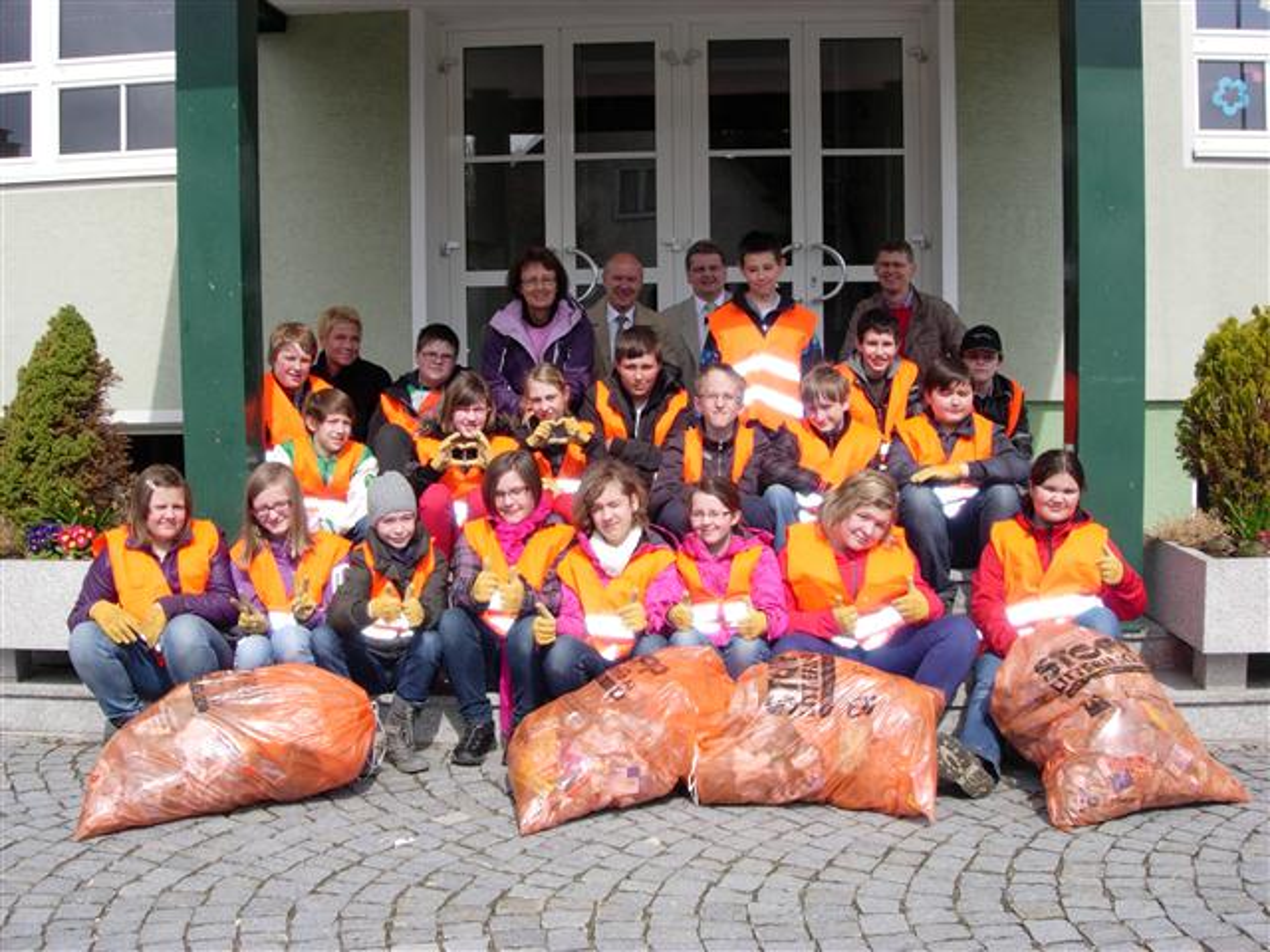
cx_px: 635
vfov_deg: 37.7
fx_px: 1394
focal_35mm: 38
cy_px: 476
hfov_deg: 49.0
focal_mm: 7.8
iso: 79
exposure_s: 1/745
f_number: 4.8
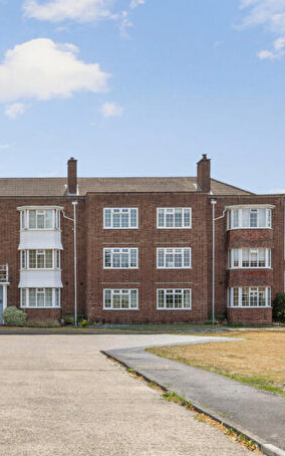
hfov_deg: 44.3
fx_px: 273
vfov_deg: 79.6
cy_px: 227
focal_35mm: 22
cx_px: -17
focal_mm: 14
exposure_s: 1/500
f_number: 8
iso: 200
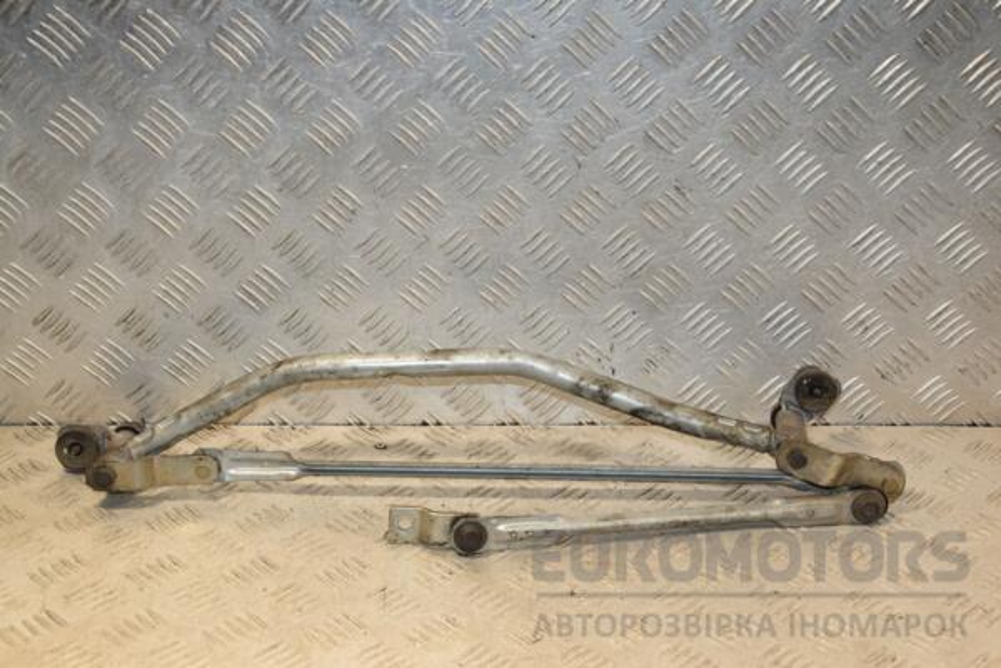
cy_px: 334
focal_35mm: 52
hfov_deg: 37.9
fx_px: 1460
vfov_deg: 25.8
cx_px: 500
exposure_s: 1/200
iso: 800
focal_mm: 35
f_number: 6.3
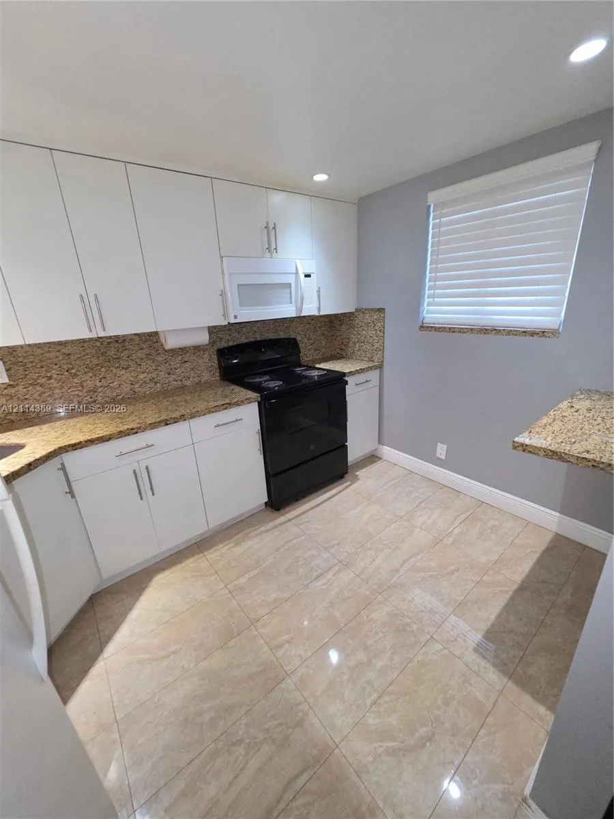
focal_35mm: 13
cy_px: 410
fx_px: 307
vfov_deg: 106.2
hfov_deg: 89.9
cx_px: 307
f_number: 1.9
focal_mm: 2.2
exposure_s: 1/60
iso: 320
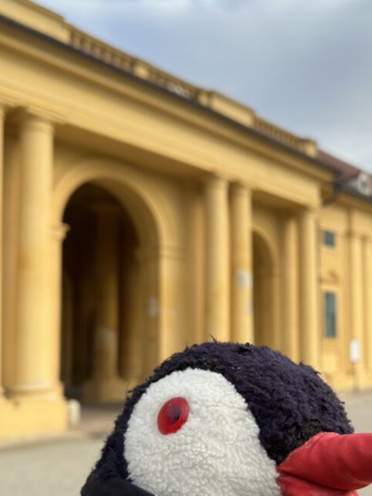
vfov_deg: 48.5
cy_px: 310
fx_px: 545
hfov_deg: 37.1
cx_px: 259
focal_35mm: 38
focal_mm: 6.86
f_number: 1.78
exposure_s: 1/2451
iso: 100
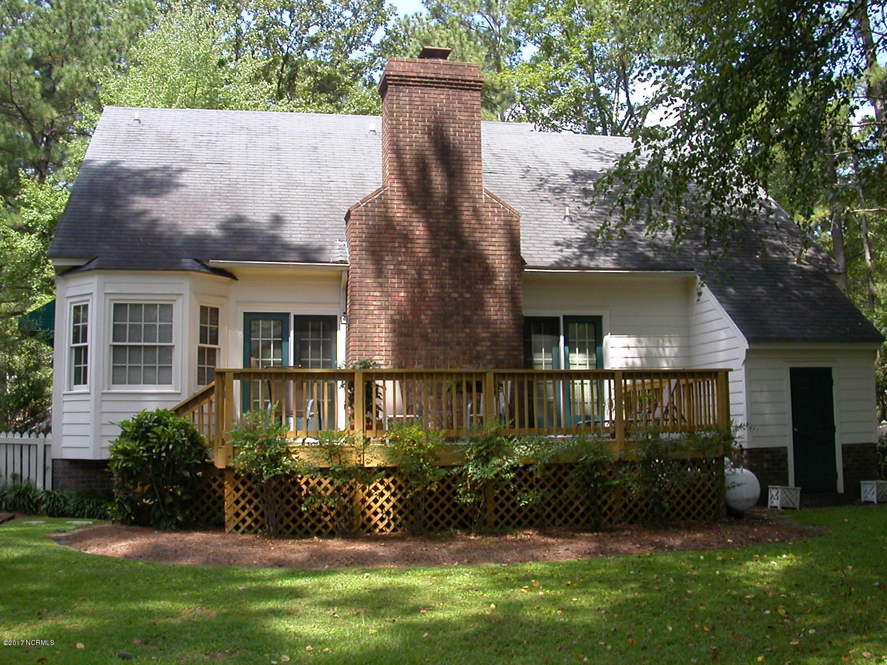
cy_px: 332
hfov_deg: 50.1
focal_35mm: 37
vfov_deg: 38.7
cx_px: 444
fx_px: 948
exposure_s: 1/173
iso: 100
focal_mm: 5.6
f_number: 4.5
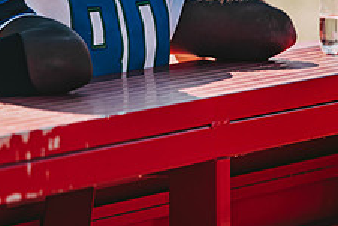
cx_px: -69
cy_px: -38
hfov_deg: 3.9
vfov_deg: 2.6
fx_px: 4998
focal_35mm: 532
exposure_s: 1/2000
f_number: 3.2
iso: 250
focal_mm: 195
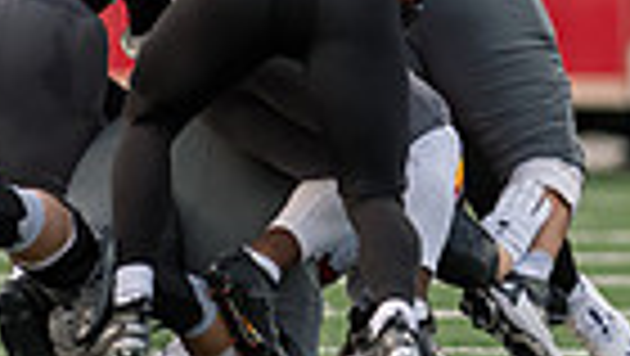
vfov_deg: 0.9
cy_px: -83
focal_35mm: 1299
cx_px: 189
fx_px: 21716
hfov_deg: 1.7
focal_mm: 300
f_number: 3.2
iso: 1250
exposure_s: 1/1250
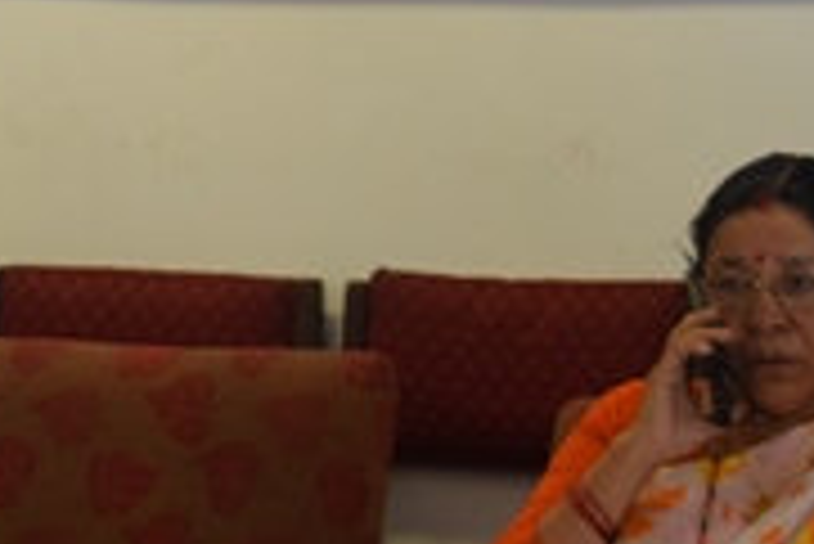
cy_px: -223
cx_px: -319
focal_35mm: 212
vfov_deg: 6.4
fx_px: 4797
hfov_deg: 9.5
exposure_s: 1/30
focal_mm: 40
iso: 720
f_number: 4.8
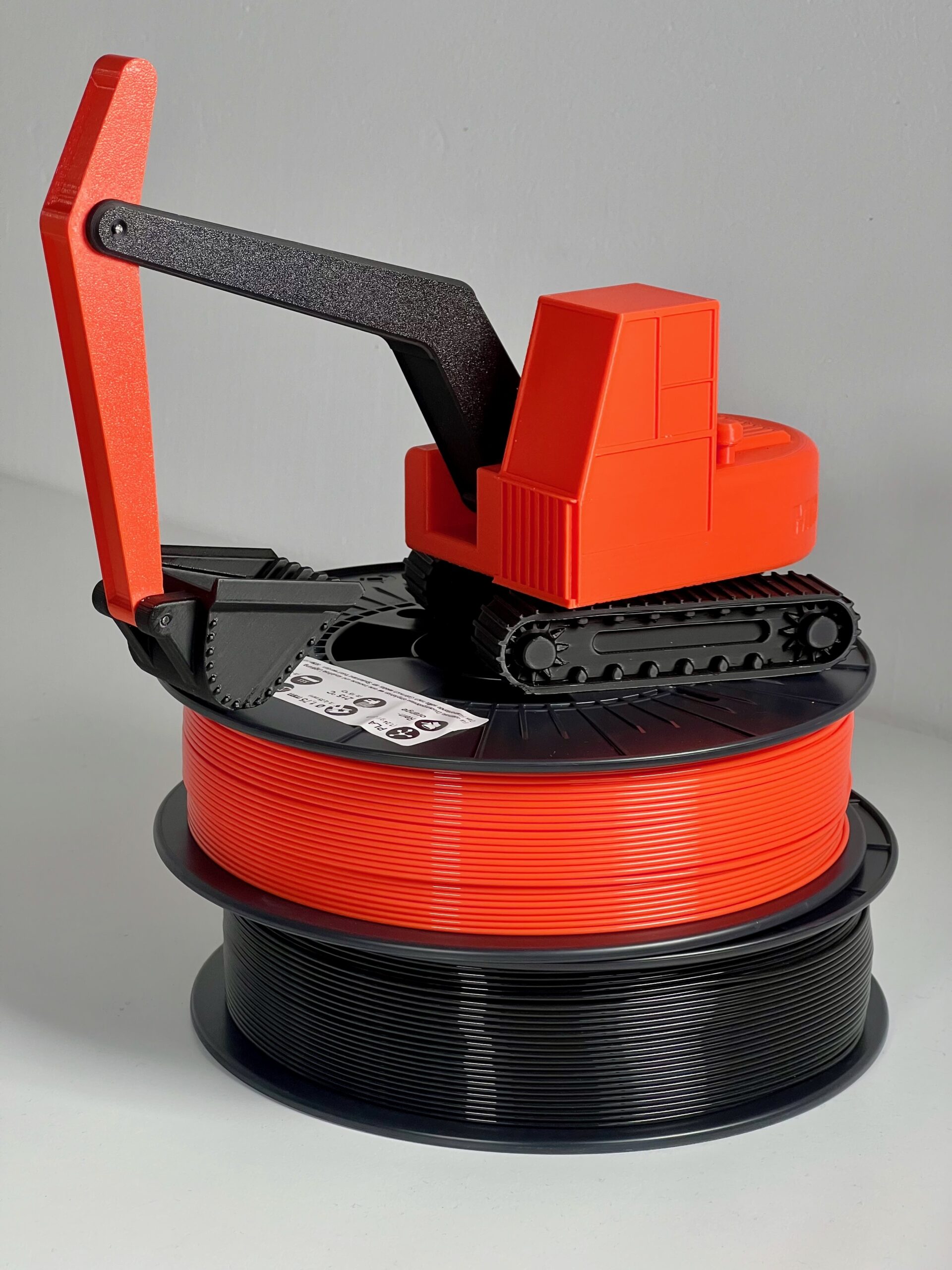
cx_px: 476
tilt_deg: -15.1
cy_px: 635
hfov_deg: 19.1
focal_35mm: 77
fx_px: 2824
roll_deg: -0.7
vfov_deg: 25.3
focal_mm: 9
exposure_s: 1/99
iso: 80
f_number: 2.8
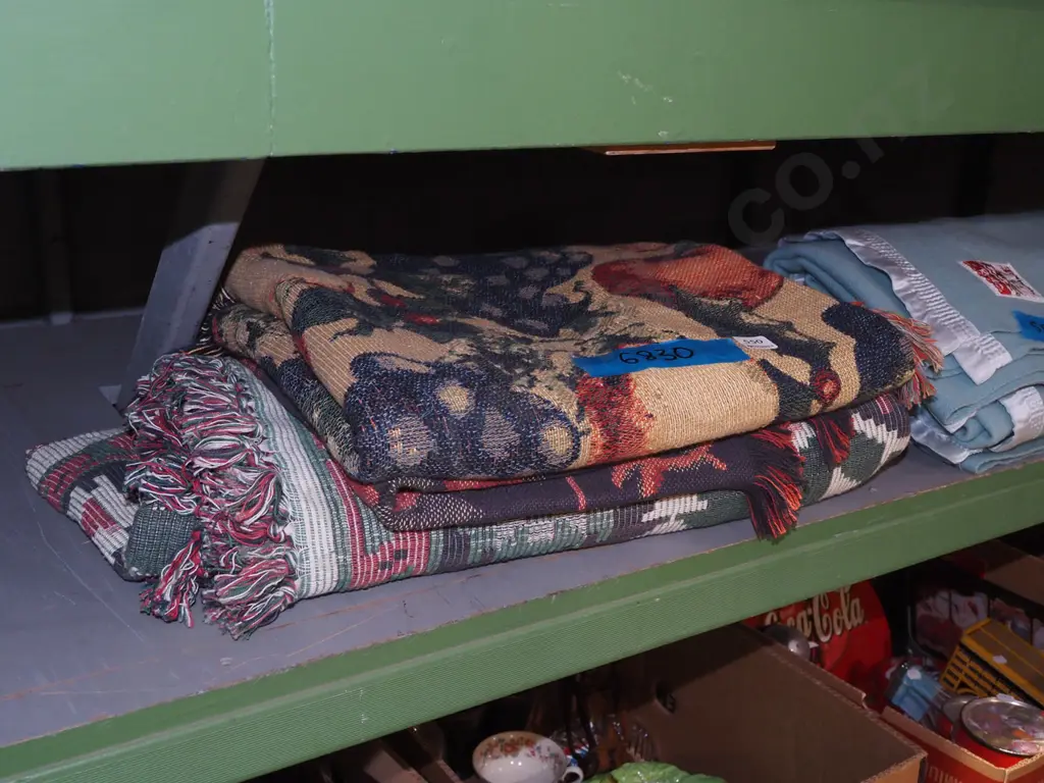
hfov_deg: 49.0
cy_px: 392
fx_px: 1146
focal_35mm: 38
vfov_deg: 37.7
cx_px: 522
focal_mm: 19
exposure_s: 1/60
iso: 1600
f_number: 5.6
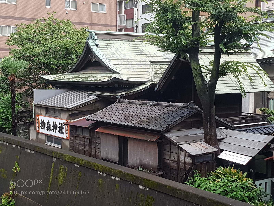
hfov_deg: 67.3
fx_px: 206
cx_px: 137
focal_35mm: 26
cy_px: 103
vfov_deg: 53.1
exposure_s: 1/141
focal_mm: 4.2
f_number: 1.7
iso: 50
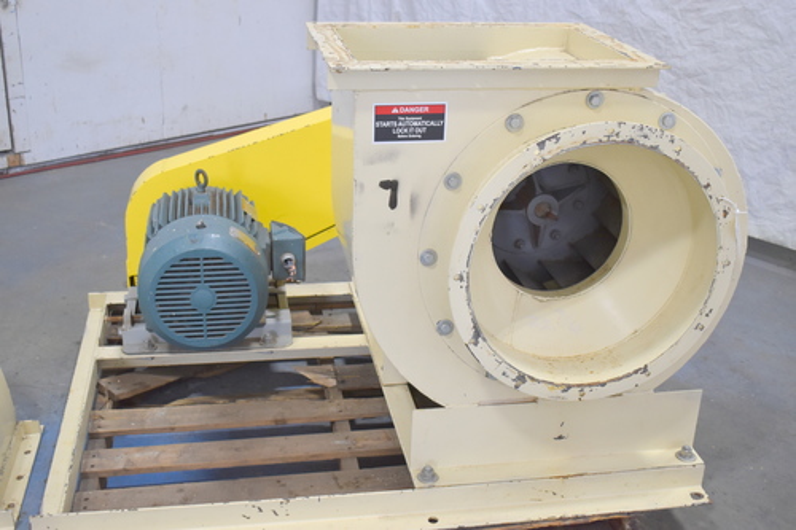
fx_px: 961
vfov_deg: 30.8
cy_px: 265
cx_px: 398
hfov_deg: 45.0
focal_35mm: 44
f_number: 4.2
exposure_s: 1/200
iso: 800
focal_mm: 29
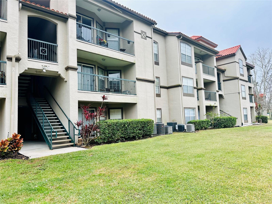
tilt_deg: +4.7
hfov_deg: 71.6
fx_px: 189
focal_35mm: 24
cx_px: 136
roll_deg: +3.4
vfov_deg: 56.8
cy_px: 102
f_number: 1.78
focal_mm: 6.86
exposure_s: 1/667
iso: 80
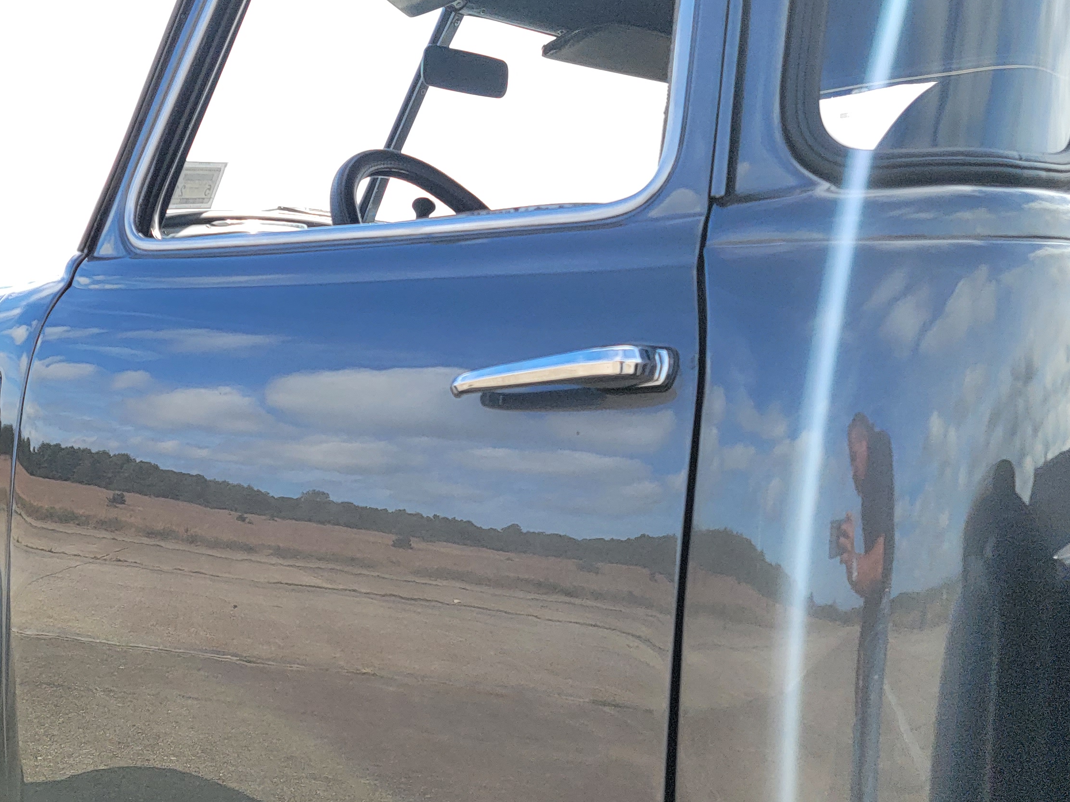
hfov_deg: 43.2
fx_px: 1329
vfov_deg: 33.5
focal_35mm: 43
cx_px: 346
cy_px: 488
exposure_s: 1/773
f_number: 1.8
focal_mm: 6.7
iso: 16
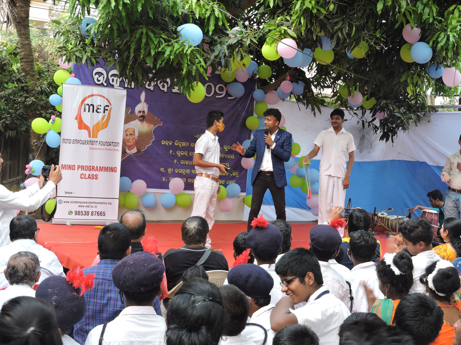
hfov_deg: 32.2
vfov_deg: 24.4
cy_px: 172
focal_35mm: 60
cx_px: 230
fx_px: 799
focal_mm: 10.7
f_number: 4.2
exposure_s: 1/30
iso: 110
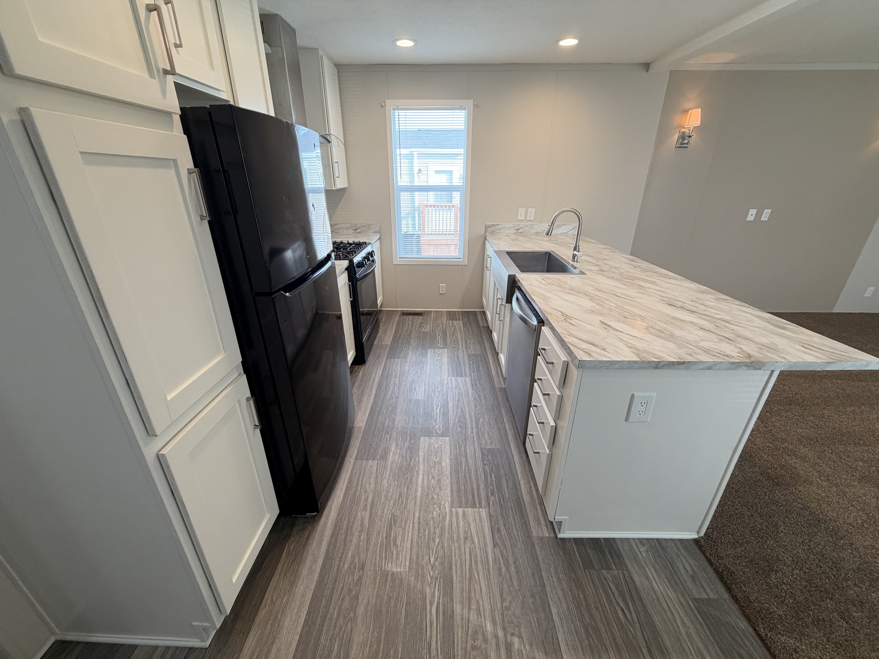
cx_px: 440
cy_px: 330
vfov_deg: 85.7
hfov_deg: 102.1
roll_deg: -0.9
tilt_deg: -23.0
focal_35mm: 14
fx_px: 356
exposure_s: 1/120
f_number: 2.2
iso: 200
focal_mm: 2.22
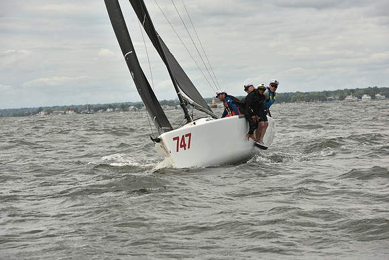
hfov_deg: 14.7
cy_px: 130
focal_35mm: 140
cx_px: 194
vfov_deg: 9.8
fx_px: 1513
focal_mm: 140
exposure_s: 1/800
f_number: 9
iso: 250
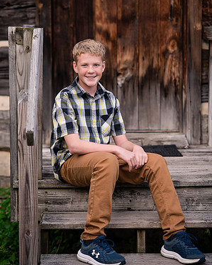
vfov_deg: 13.9
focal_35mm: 139
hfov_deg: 11.1
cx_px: 106
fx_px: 1090
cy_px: 111
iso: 160
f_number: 2.8
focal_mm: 122
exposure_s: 1/400
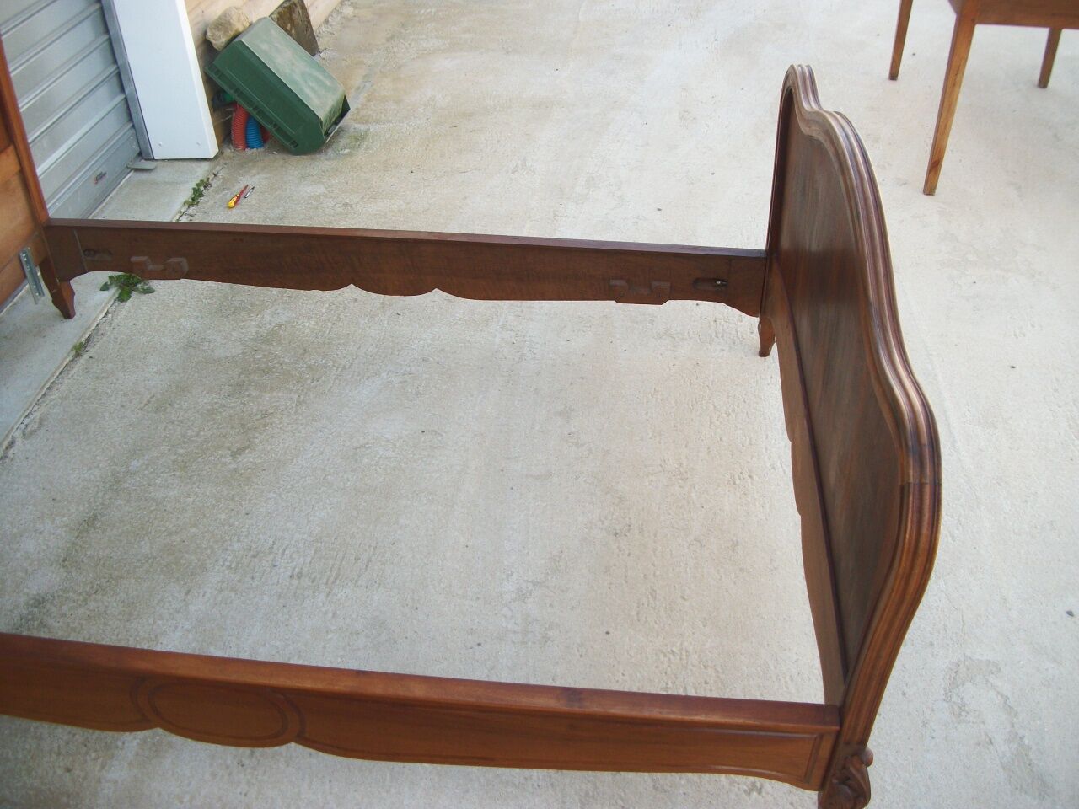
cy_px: 404
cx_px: 540
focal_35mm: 32
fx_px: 997
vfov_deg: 44.2
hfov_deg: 56.8
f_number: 2.9
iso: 80
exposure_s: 1/160
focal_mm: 5.7
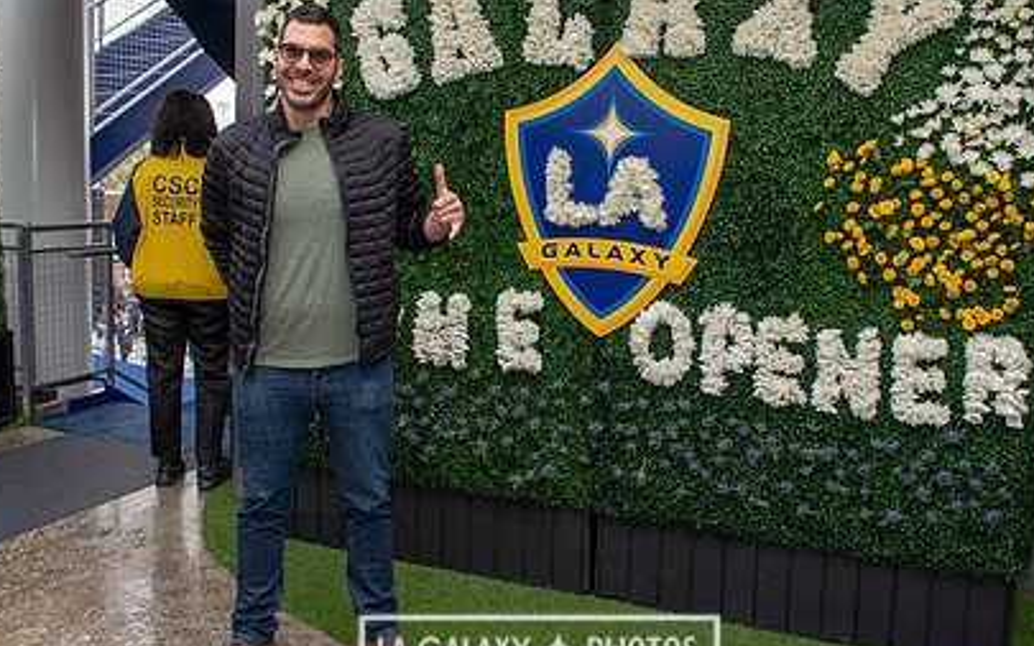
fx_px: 986
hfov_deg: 55.3
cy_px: 267
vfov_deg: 36.2
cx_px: 539
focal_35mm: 35
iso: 500
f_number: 6.3
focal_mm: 24
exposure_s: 1/160
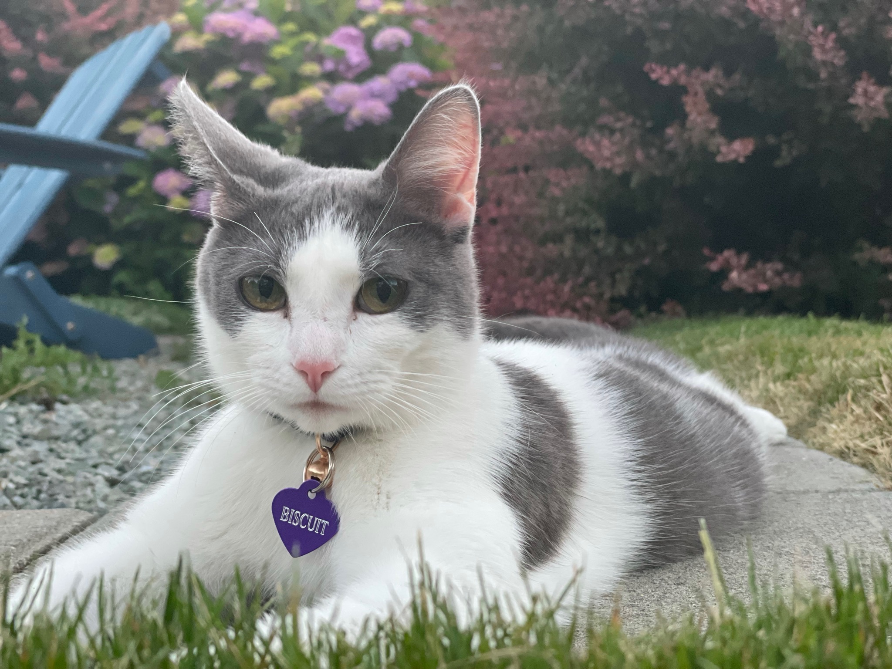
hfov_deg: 36.8
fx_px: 1340
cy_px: 334
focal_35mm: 52
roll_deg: +0.9
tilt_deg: -2.9
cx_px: 446
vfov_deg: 28.0
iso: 250
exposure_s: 1/72
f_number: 2
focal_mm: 6
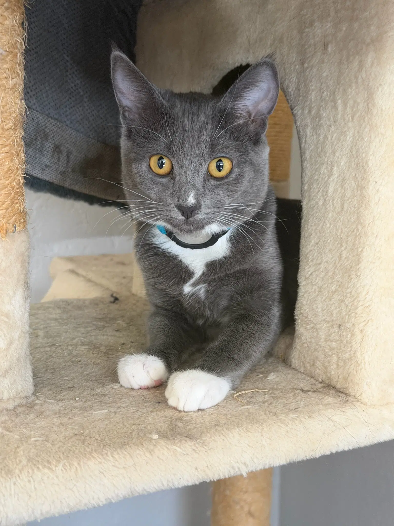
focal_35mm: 48
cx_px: 197
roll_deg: +0.6
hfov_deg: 30.3
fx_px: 728
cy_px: 263
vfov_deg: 39.7
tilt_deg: -8.3
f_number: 1.78
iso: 250
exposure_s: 1/42
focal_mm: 6.76
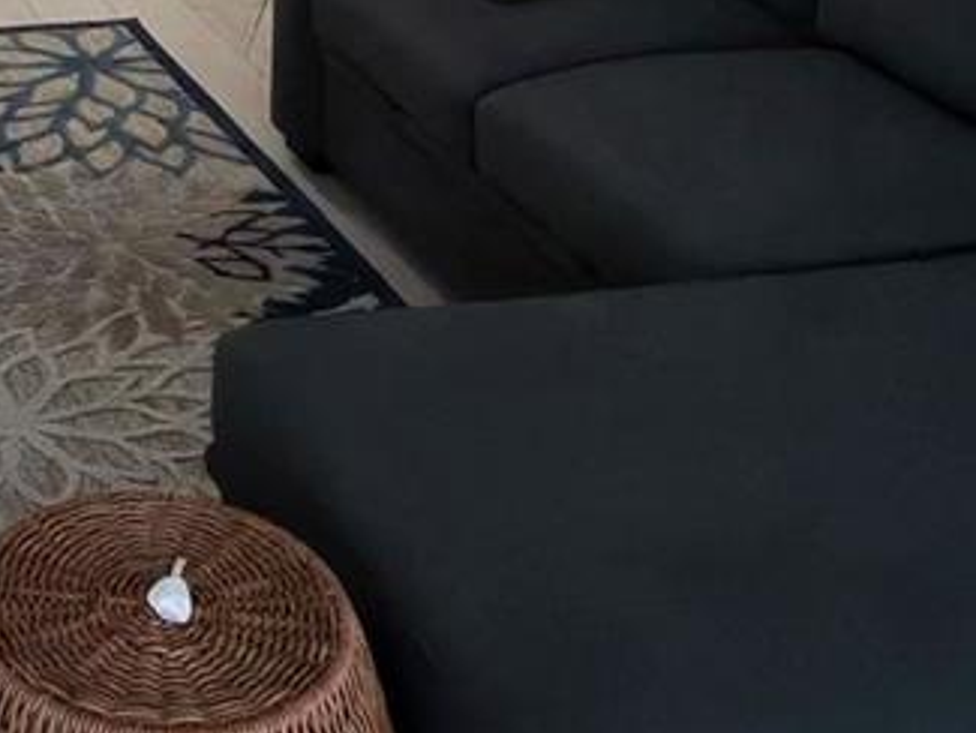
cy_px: -439
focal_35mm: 48
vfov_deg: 22.9
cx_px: -24
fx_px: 1354
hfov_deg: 35.4
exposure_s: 1/59.9
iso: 1441
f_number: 2.2
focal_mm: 2.24
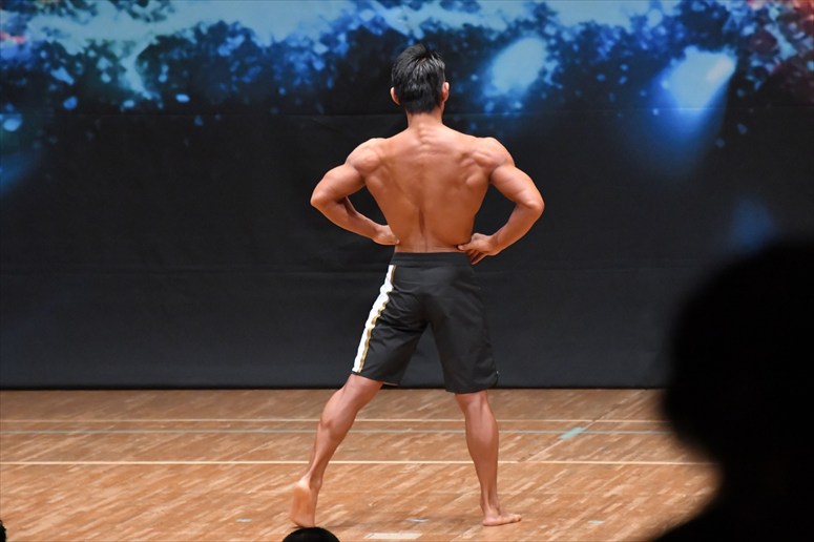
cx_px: 407
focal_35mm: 300
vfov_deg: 4.6
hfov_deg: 6.9
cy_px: 271
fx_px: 6780
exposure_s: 1/400
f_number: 5.6
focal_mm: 200
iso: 8000
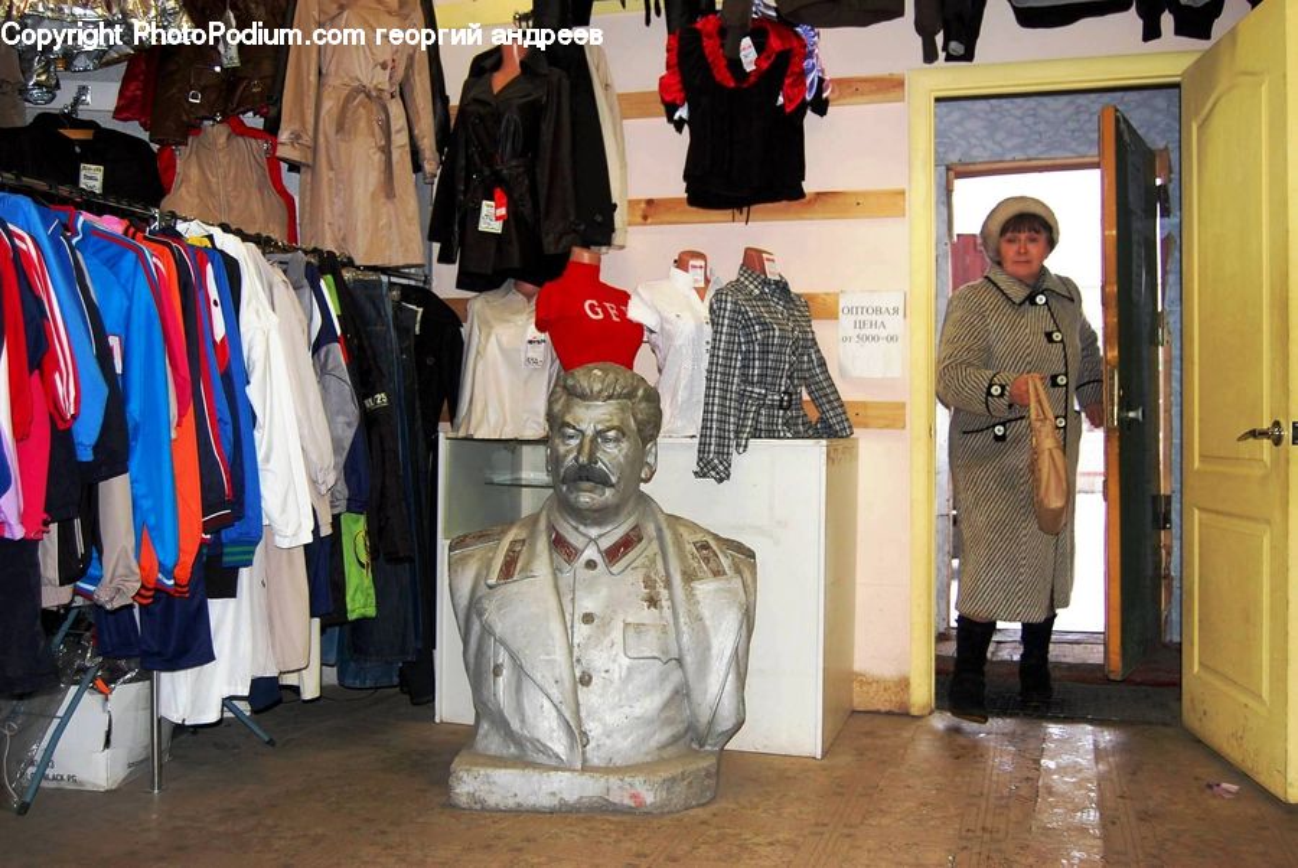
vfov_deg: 38.4
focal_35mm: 34
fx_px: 1245
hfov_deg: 55.1
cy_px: 434
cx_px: 649
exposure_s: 1/60
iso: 400
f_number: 3.8
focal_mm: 23
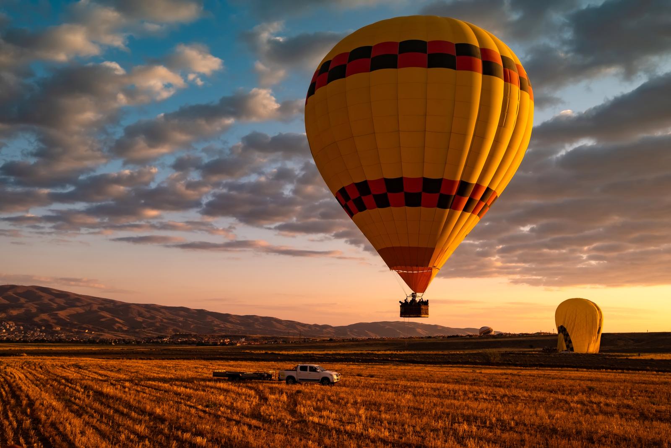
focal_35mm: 35
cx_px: 336
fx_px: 652
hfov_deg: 54.4
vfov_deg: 37.9
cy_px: 224
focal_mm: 23
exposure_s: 1/250
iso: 160
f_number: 6.4
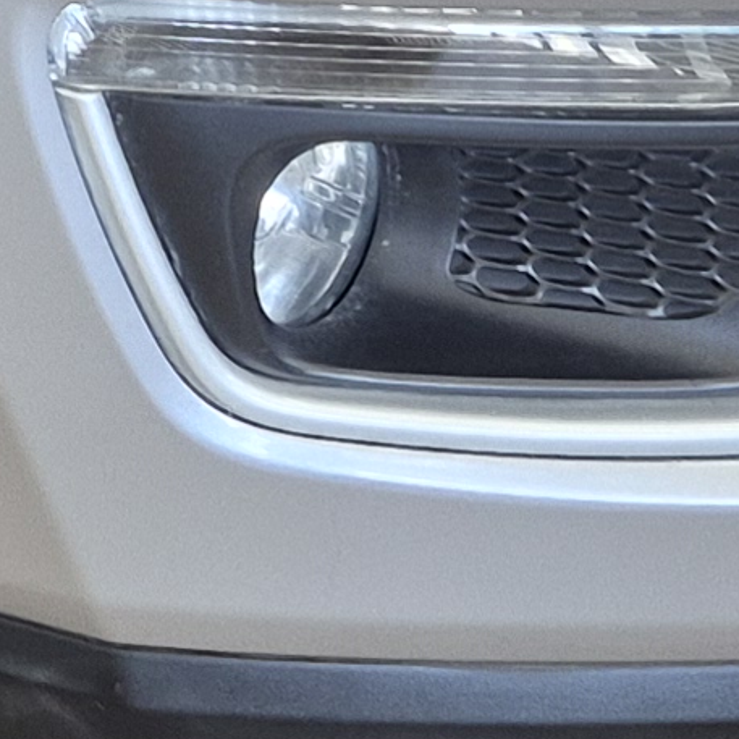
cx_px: -700
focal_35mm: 178
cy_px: -875
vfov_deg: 9.1
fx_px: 4299
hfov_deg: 9.3
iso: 80
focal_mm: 5.4
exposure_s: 1/120
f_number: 1.8
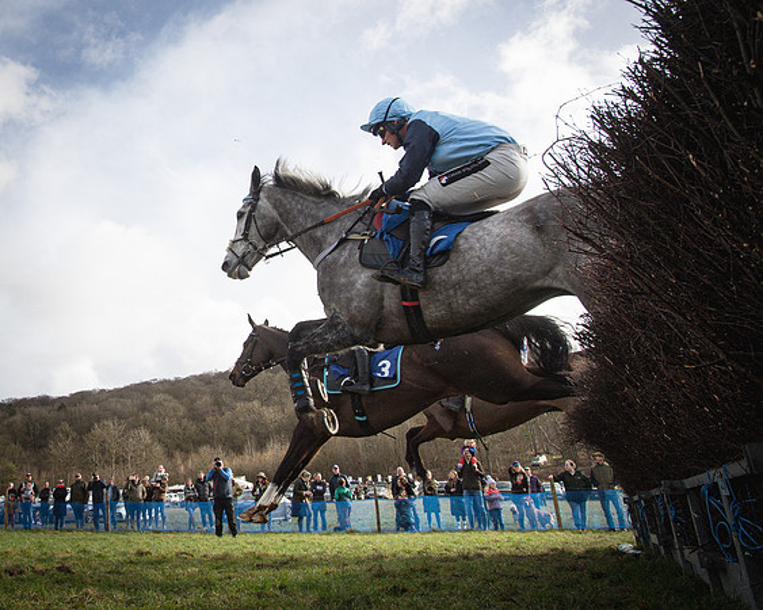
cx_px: 143
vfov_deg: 43.3
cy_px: 256
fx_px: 765
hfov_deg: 49.6
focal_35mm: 34
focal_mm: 20
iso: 1250
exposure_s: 1/1600
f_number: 8
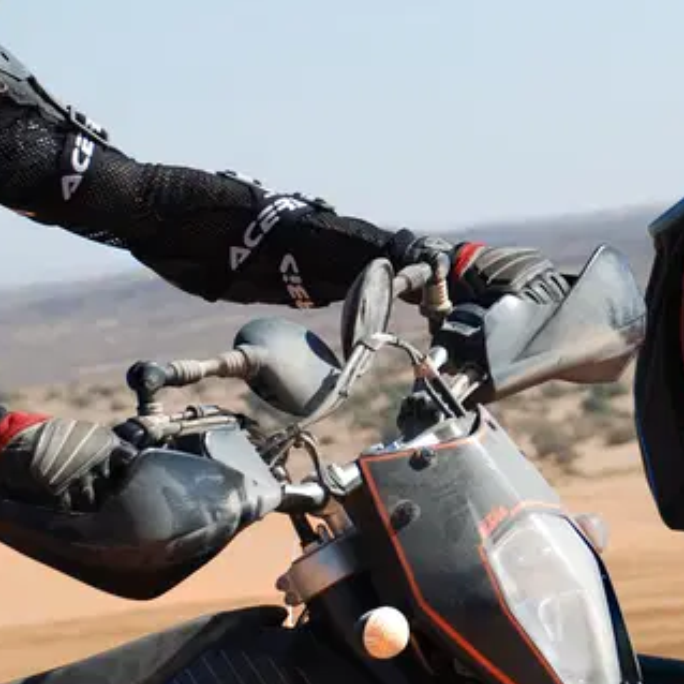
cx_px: 799
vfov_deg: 6.3
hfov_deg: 6.3
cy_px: 241
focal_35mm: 278
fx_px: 6215
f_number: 5.6
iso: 125
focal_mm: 58
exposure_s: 1/500
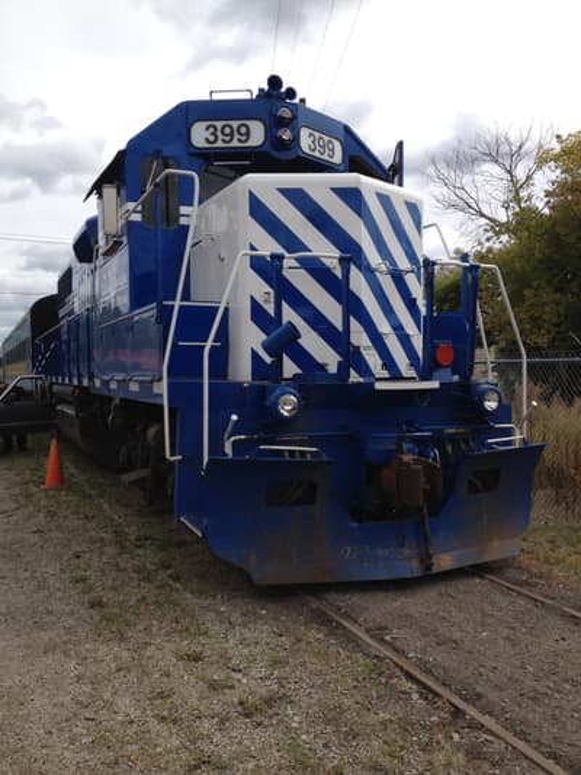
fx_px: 783
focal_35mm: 35
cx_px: 290
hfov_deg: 40.7
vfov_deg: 52.6
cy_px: 388
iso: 64
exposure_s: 1/1534
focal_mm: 4.28
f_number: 2.4
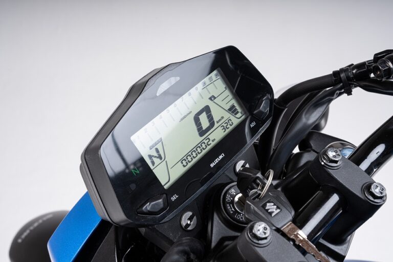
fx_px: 546
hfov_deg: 39.6
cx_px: 196
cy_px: 131
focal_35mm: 50
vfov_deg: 27.0
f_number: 13
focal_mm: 50
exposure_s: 1/160
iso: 200
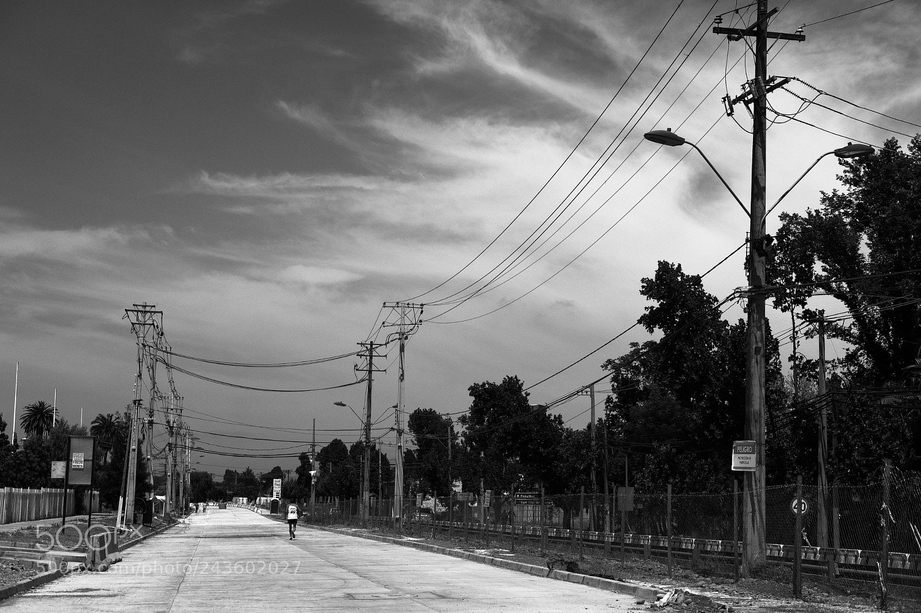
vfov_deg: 25.5
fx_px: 1356
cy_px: 306
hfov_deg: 37.5
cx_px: 460
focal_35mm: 53
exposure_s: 1/2500
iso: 200
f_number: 5.6
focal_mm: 35
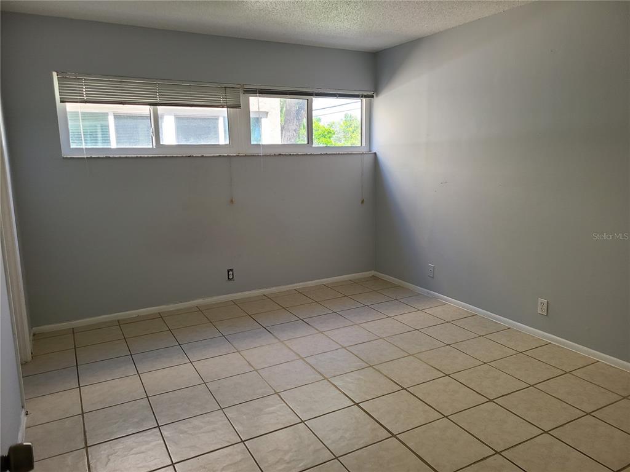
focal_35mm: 26
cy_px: 236
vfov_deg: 53.1
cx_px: 315
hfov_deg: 67.3
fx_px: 473
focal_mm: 5.4
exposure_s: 1/120
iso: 80
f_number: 1.8
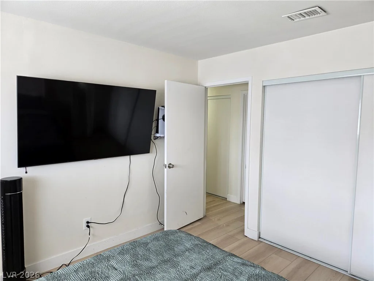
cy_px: 140
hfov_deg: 73.9
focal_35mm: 23
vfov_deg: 58.9
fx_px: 248
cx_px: 187
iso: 80
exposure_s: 1/120
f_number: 1.8
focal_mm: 5.4
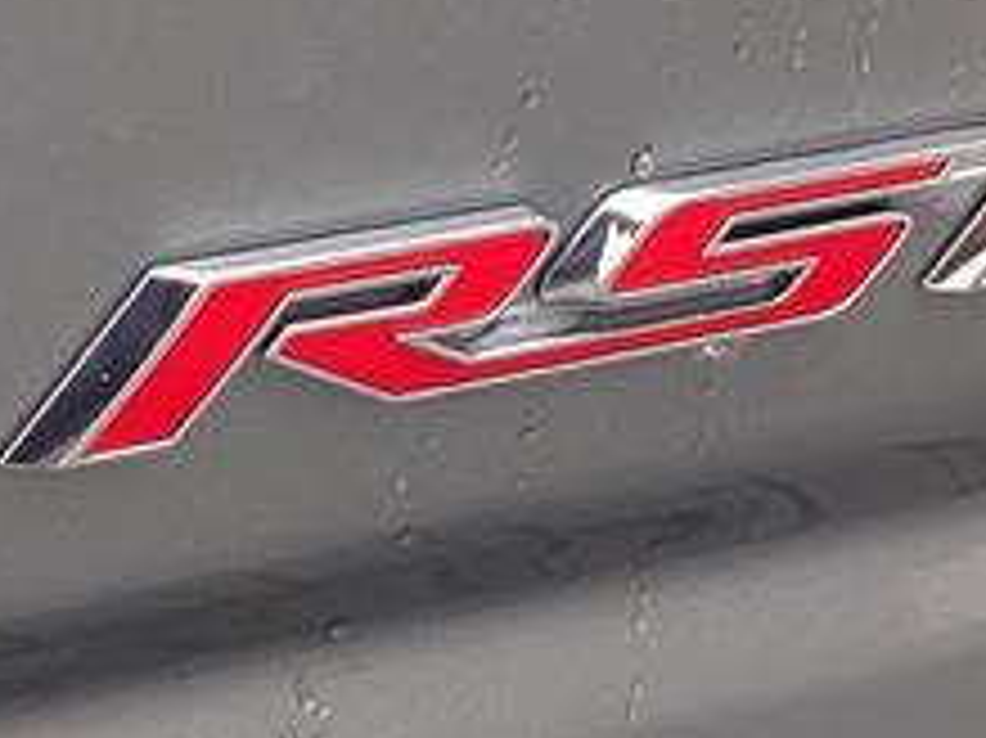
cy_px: 324
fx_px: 4071
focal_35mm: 143
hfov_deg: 13.8
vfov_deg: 10.4
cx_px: 518
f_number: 1.68
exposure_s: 1/833
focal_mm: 6.9
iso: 399
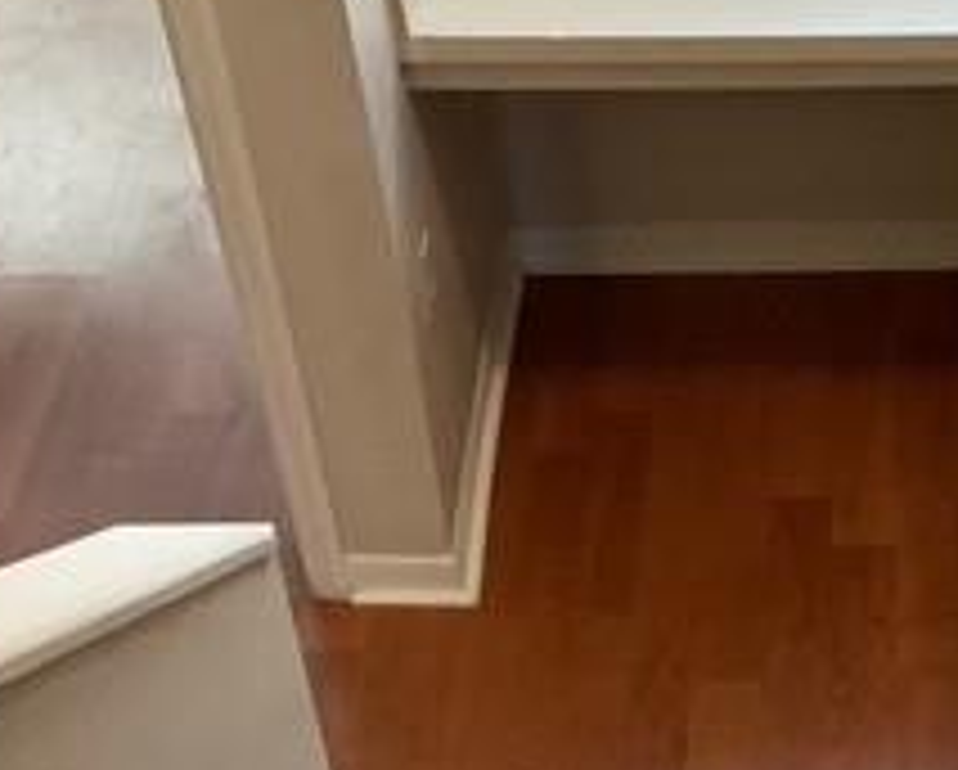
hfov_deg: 21.7
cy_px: 581
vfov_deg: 18.0
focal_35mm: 85
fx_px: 2413
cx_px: 940
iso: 200
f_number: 1.8
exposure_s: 1/60
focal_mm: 3
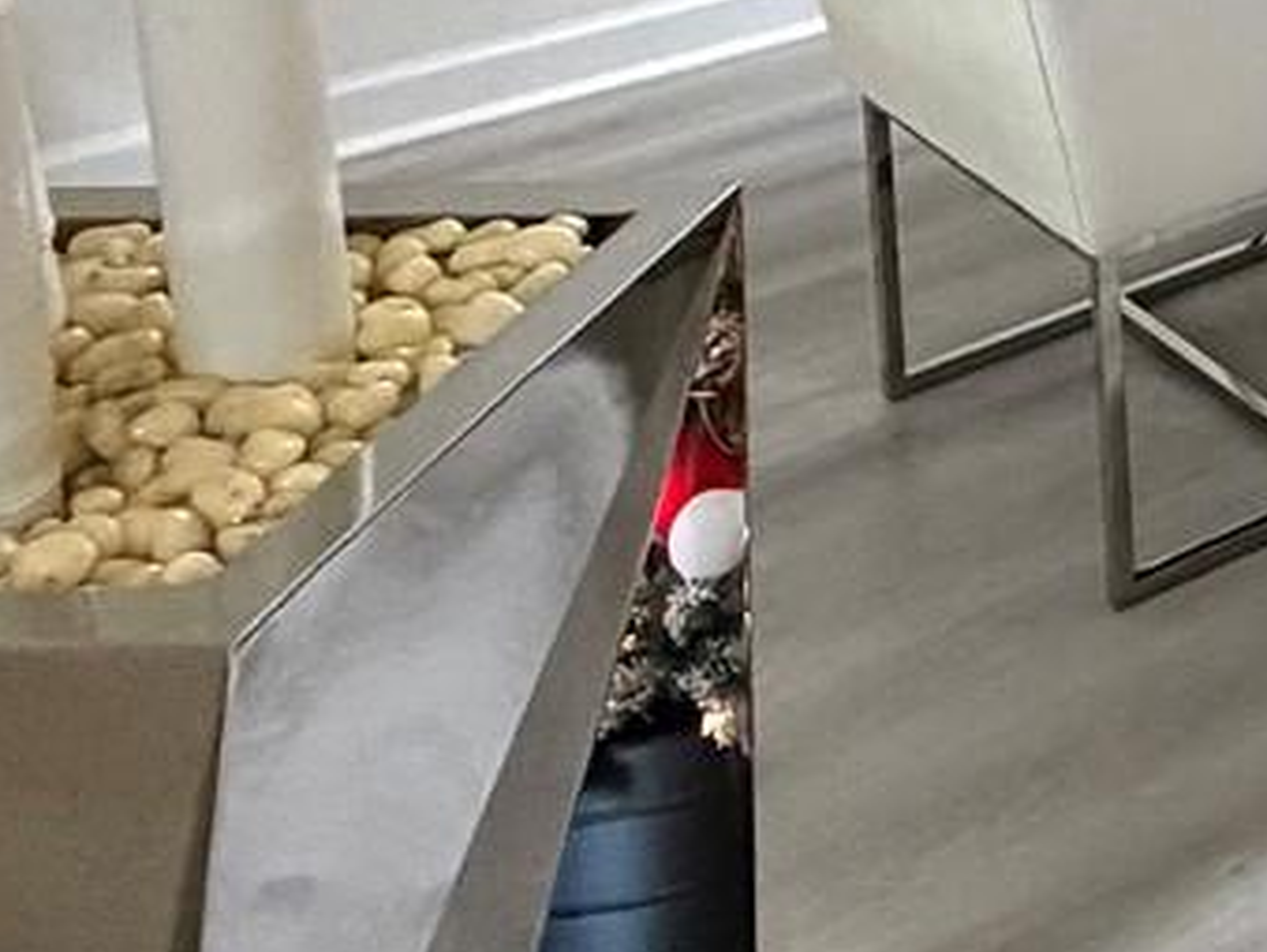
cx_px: 2112
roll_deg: -0.7
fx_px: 2418
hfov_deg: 21.9
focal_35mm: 66
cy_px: -493
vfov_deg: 19.4
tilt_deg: -9.5
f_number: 2.2
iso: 400
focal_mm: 2.22
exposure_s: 1/60
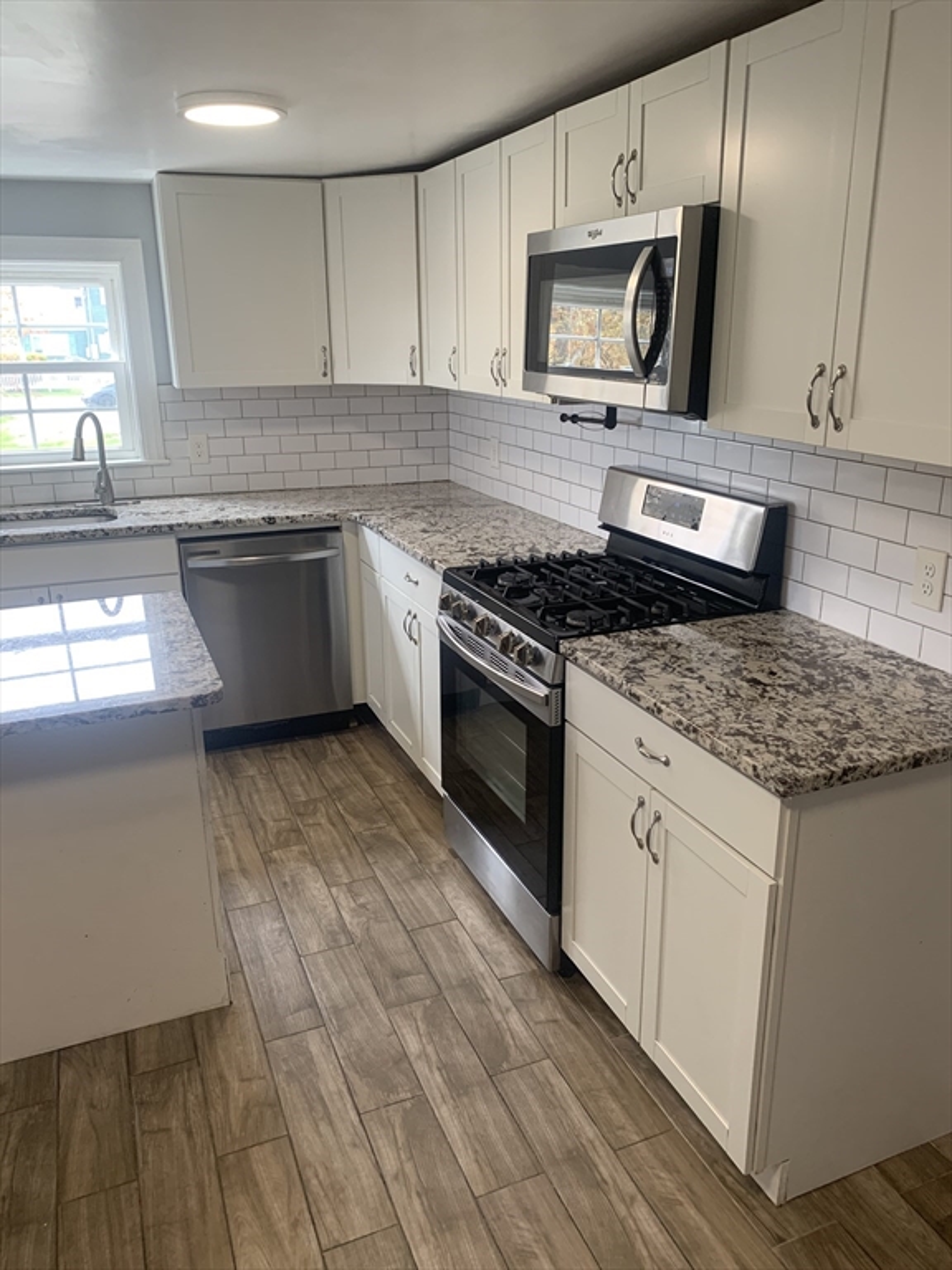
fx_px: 953
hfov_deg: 53.1
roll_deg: +0.8
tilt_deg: -16.1
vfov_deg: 67.3
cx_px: 476
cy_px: 635
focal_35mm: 26
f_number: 1.8
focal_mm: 4.25
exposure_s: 1/99
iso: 100
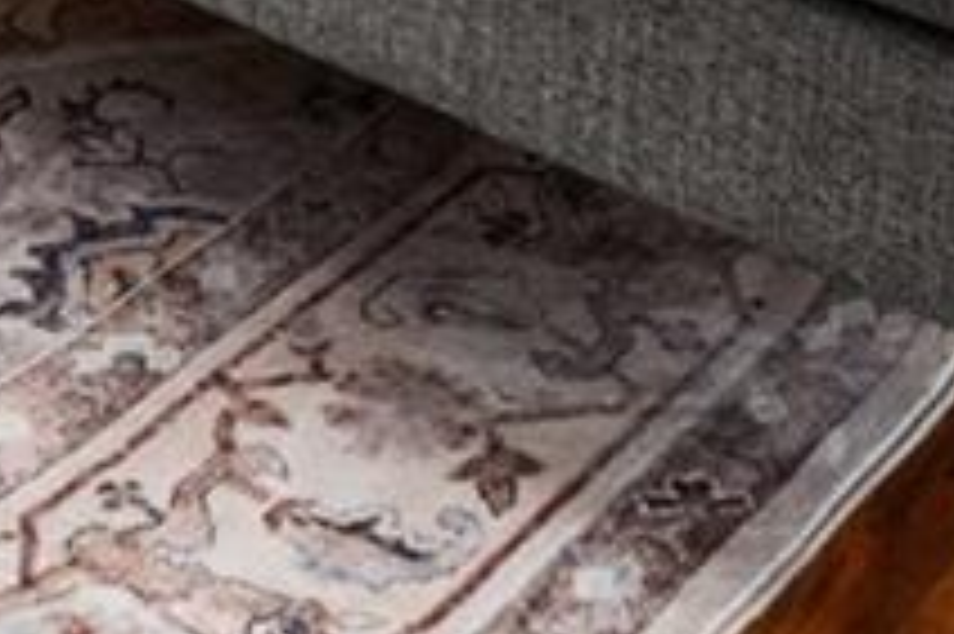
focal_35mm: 121
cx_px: -144
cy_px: -1634
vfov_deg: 8.3
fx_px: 3204
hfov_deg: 16.3
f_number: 8
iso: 200
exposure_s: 1/6
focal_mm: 16
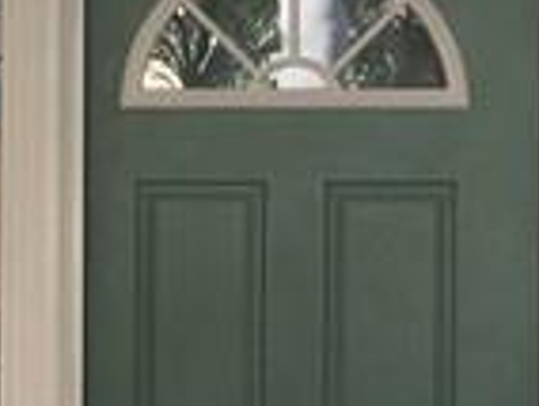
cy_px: 201
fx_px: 3260
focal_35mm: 209
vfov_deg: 7.1
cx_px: 125
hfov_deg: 9.4
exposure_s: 1/120
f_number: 2.2
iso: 32
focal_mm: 4.15
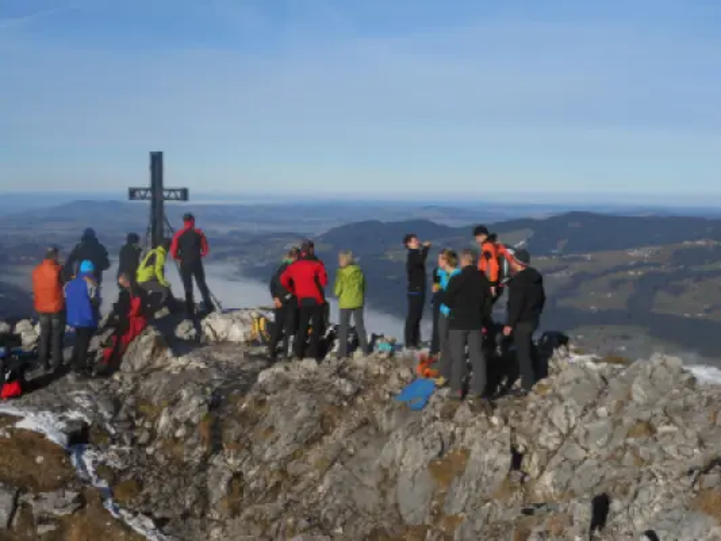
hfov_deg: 42.1
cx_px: 360
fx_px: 937
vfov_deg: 32.2
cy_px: 270
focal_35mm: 45
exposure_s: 1/1000
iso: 80
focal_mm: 8.1
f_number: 4.6
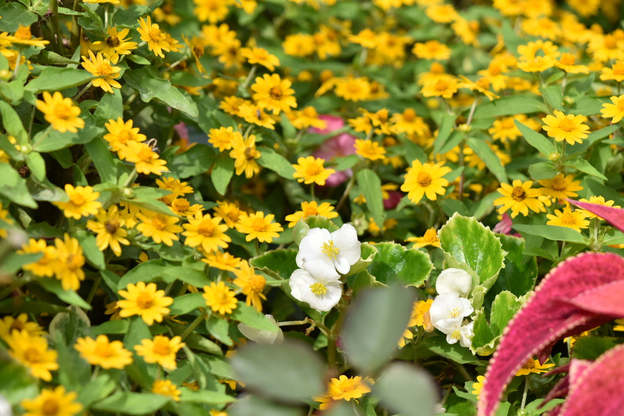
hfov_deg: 16.1
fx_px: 2210
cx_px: 312
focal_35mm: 128
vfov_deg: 10.8
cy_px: 208
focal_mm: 85
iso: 100
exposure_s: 1/640
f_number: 6.3
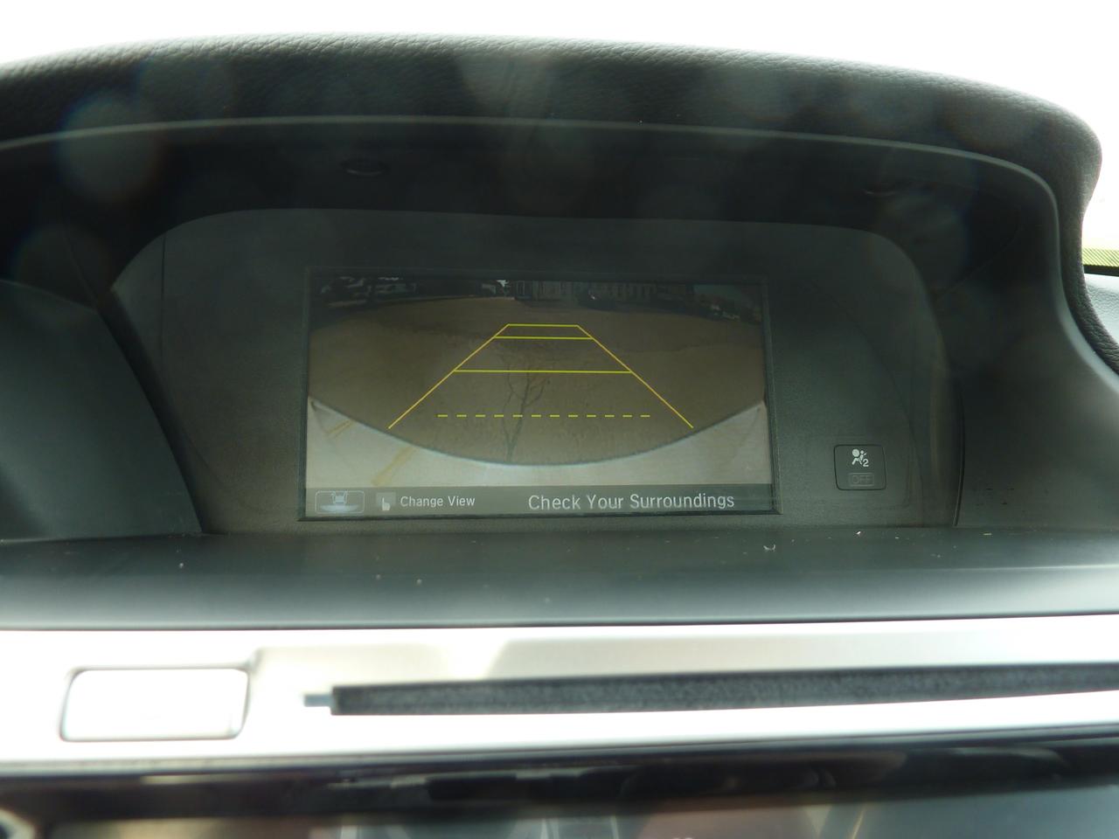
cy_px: 420
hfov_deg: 69.4
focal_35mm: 25
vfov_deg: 54.9
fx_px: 808
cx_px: 560
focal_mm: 4.1
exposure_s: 1/50
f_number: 3.3
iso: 80
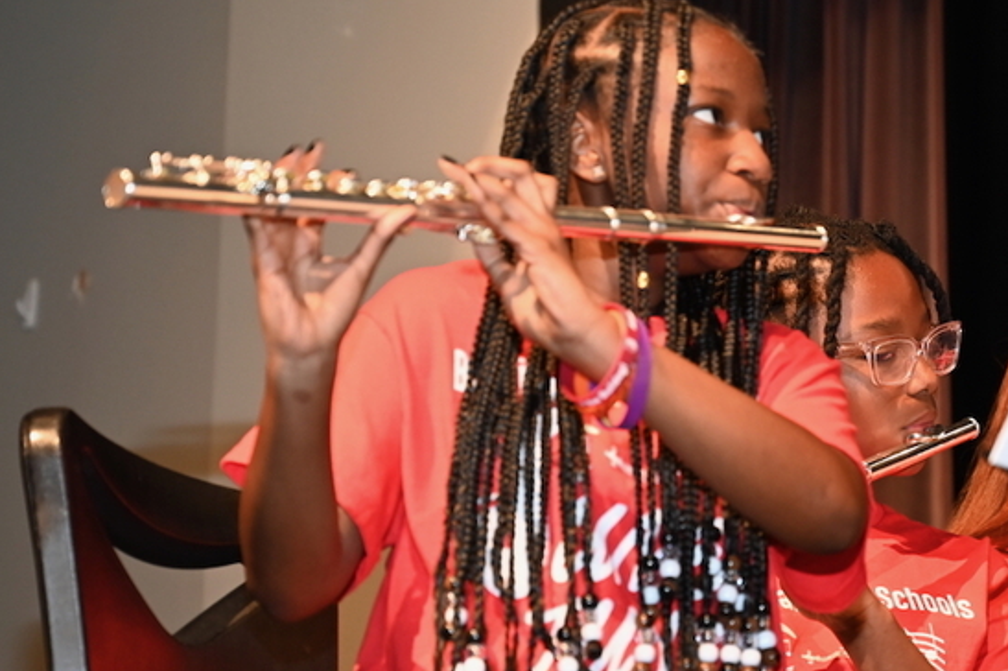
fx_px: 3666
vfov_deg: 10.4
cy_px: 459
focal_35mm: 131
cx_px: 593
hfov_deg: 15.6
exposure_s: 1/60
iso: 900
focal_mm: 70
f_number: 4
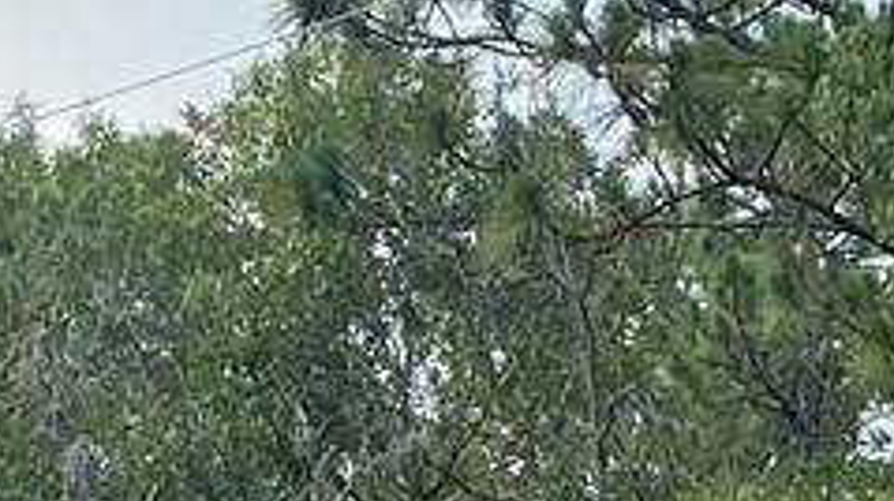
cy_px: 1286
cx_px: 90
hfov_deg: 11.3
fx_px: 4500
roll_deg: -0.9
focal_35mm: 190
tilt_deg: +3.7
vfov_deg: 6.1
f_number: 1.8
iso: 32
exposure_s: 1/647
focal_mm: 4.25
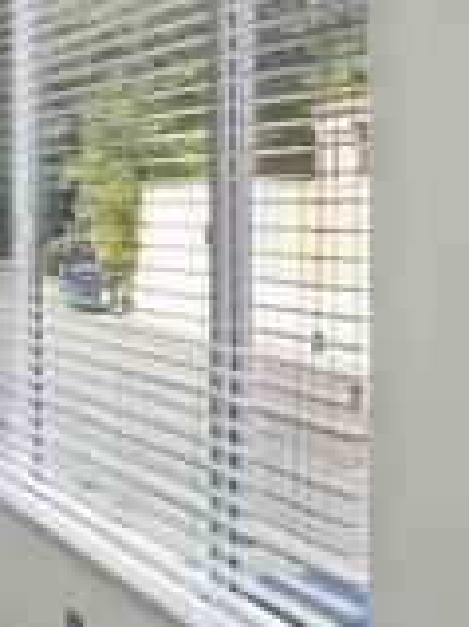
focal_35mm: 66
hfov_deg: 17.0
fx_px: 1194
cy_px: 203
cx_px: -445
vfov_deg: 29.2
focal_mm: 17
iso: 250
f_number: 9
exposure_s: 1/10
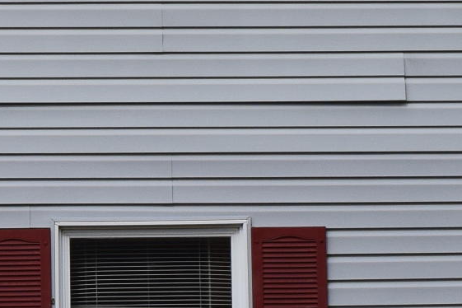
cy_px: 52
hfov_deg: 9.4
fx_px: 2780
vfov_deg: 6.3
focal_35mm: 217
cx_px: 18
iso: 360
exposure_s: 1/500
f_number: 11
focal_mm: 27
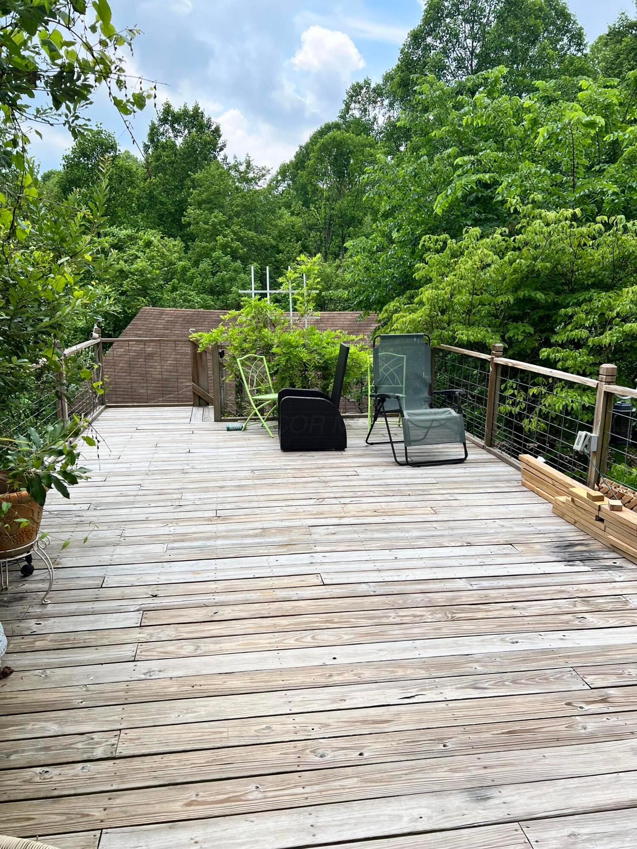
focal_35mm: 26
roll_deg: +1.0
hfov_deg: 53.1
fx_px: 638
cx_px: 318
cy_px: 424
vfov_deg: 67.3
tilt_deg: -10.8
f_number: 1.5
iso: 50
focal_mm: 5.7
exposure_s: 1/2208
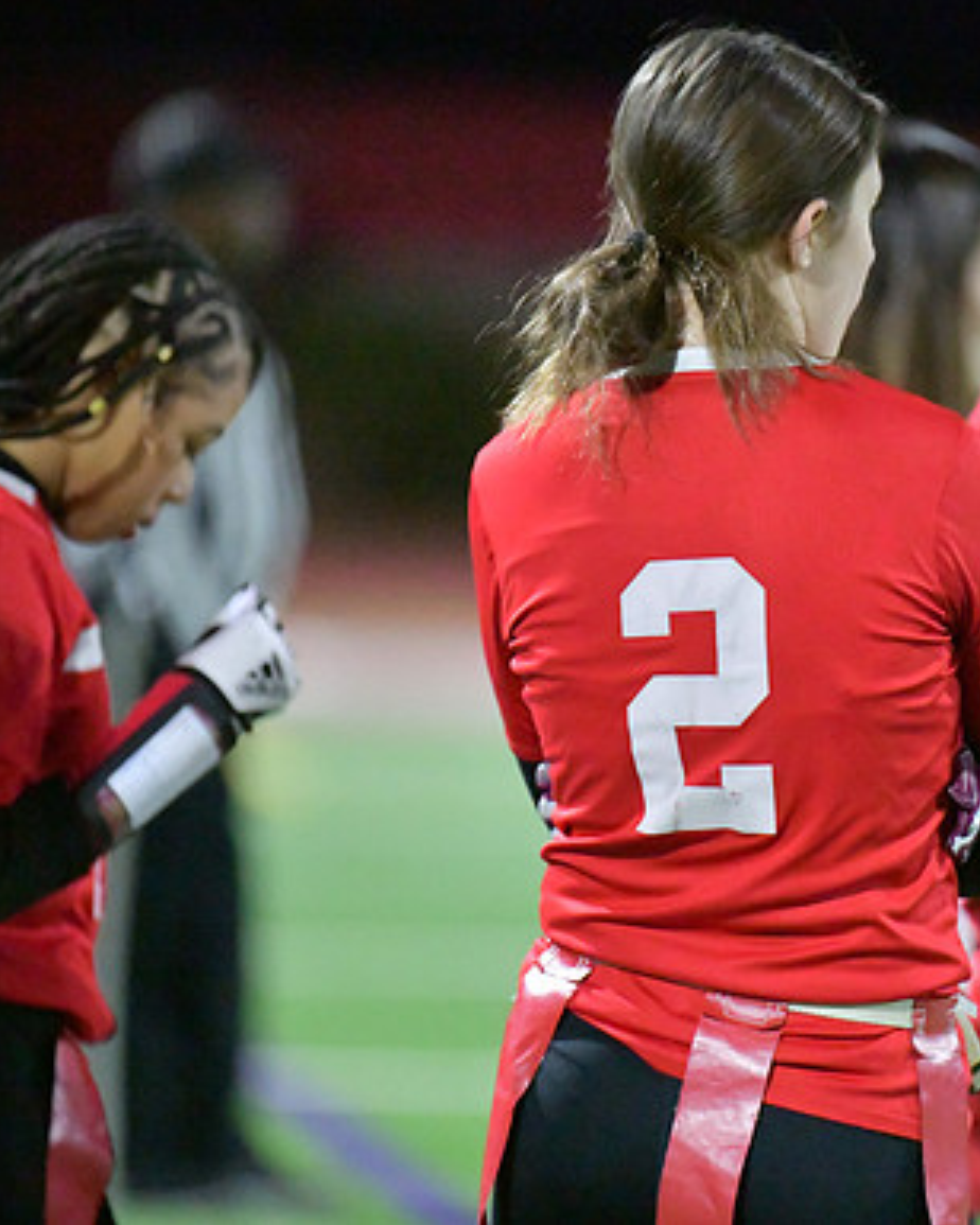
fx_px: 13850
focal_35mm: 382
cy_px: 612
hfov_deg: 4.1
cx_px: 811
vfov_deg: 5.1
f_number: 2.8
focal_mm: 270
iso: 25600
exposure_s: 1/2500
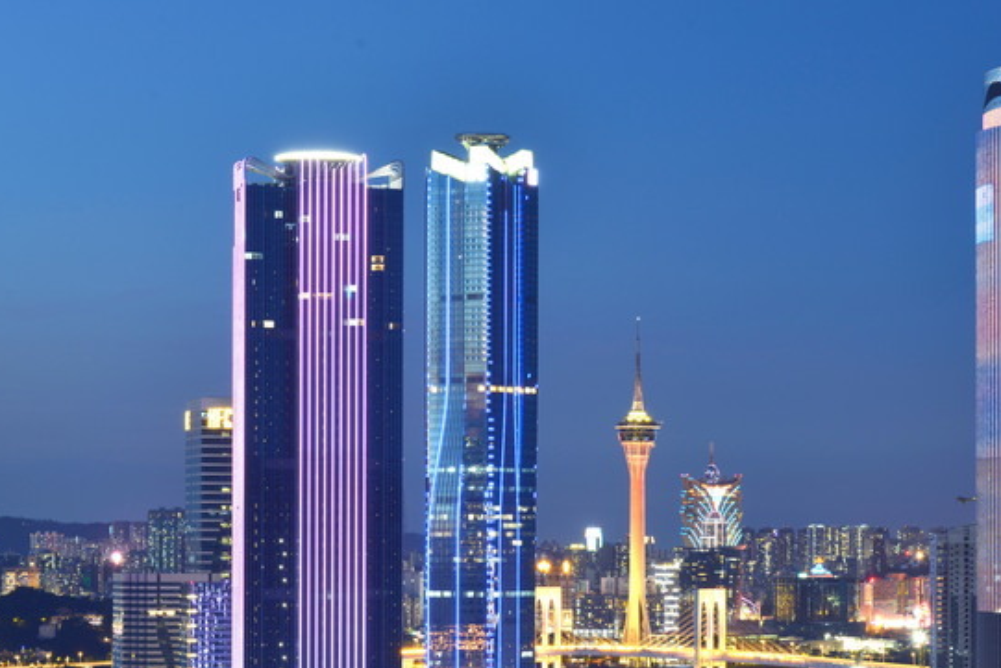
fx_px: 3699
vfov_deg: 10.3
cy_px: 466
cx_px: 630
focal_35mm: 133
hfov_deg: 15.4
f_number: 11
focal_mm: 80
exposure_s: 10
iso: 100
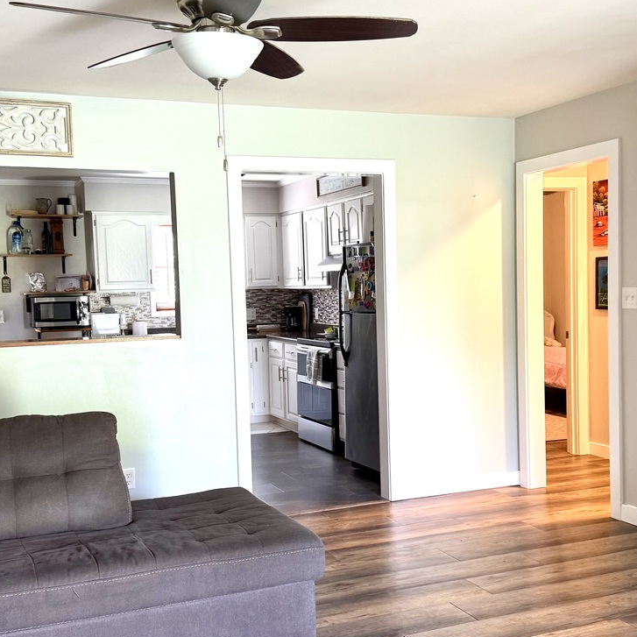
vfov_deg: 40.0
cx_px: 321
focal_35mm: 42
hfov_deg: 40.0
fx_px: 874
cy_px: 344
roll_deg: +1.5
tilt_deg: -3.9
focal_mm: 6.76
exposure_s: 1/60
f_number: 1.78
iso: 250
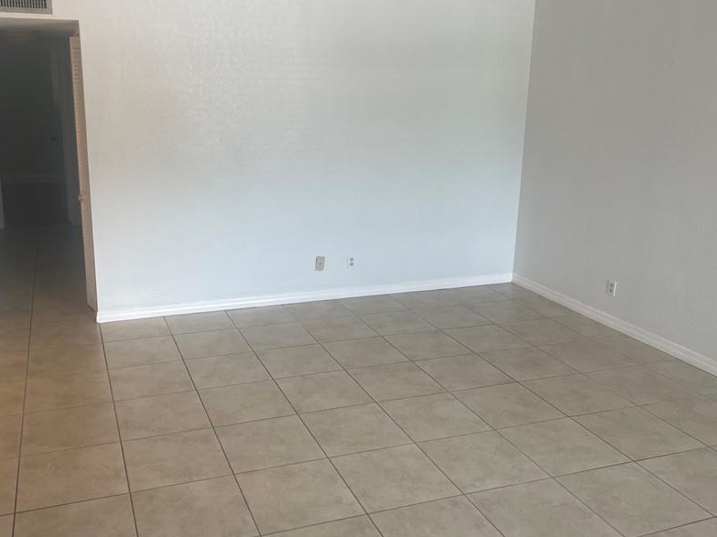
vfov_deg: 41.7
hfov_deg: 53.7
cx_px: 299
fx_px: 704
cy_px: 240
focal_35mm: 34
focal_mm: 5.1
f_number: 1.6
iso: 80
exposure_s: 1/60
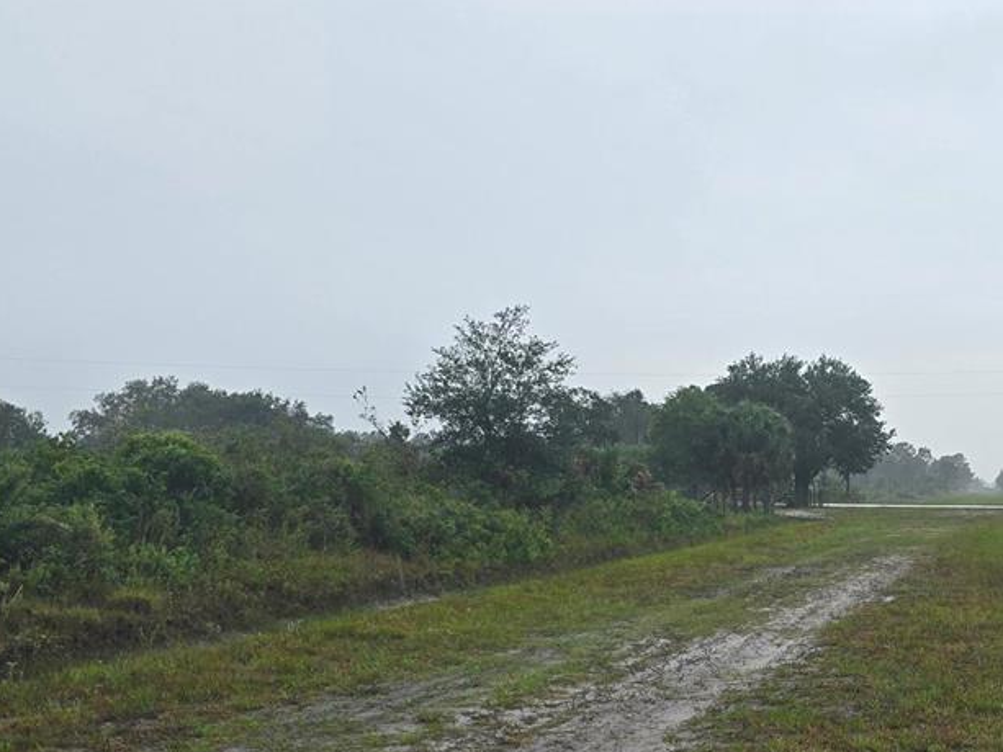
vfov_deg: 24.3
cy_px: 504
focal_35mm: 60
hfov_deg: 30.2
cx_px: 978
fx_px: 1739
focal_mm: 6.3
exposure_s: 1/180
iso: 20
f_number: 1.7
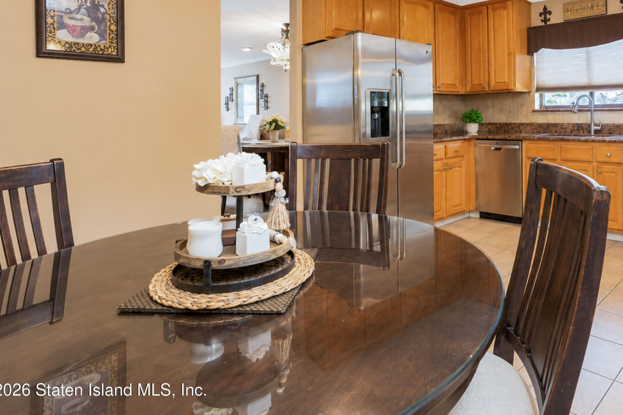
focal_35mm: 23
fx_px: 398
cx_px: 427
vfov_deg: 53.3
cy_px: 119
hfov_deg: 73.2
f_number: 4
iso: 64
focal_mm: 16
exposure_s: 1/20
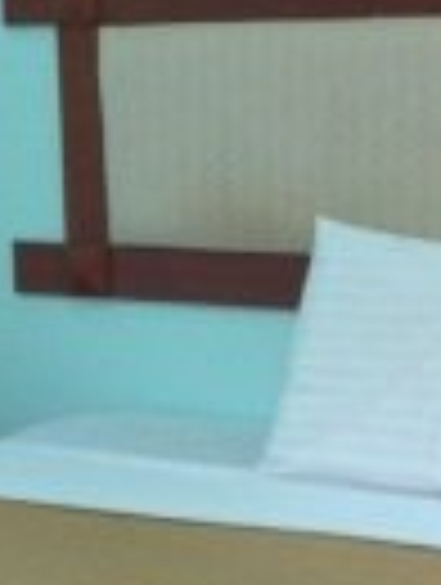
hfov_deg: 9.2
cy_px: 274
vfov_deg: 12.2
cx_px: -4
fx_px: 2726
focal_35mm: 161
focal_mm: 4.28
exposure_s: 1/20
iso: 100
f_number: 2.4
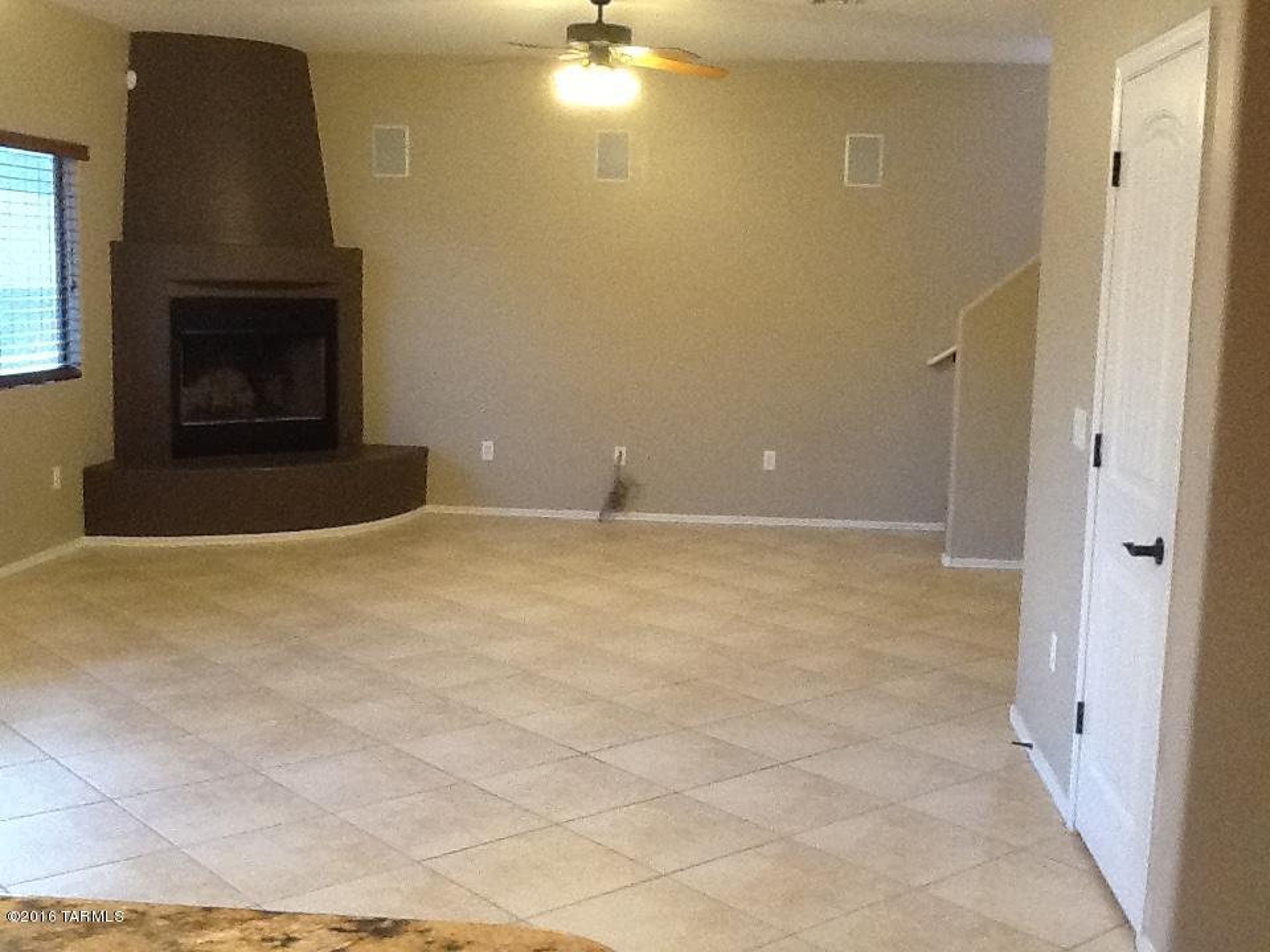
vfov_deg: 32.9
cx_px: 635
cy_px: 476
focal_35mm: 44
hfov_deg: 42.9
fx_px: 1614
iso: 200
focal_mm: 2.03
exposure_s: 1/33
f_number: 2.4
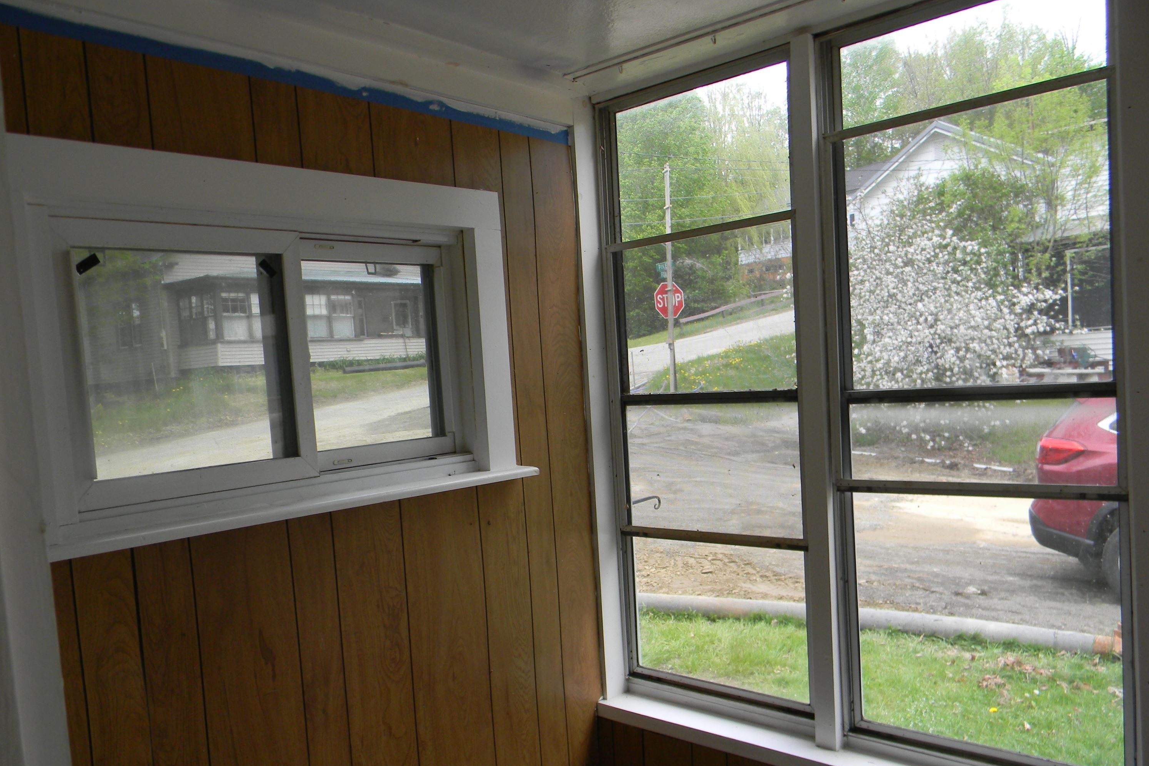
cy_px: 437
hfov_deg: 61.9
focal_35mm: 30
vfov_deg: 43.5
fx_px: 957
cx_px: 561
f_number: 3.5
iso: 80
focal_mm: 5
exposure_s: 1/126
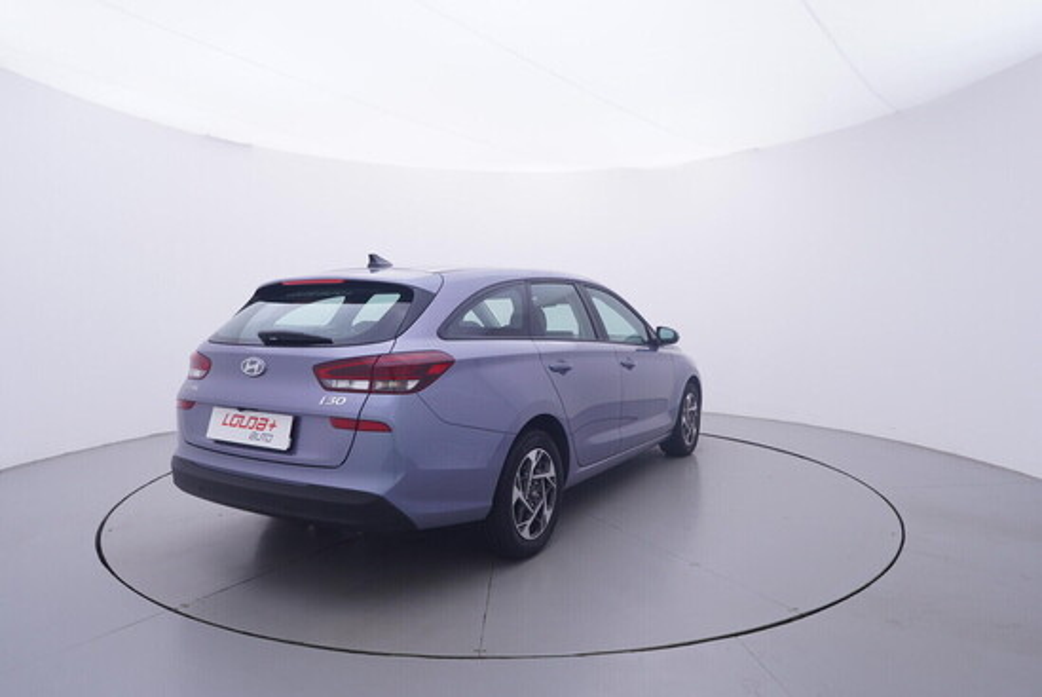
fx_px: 652
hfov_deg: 77.3
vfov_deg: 56.2
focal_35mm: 22
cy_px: 348
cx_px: 521
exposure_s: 1/80
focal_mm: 15
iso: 200
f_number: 5
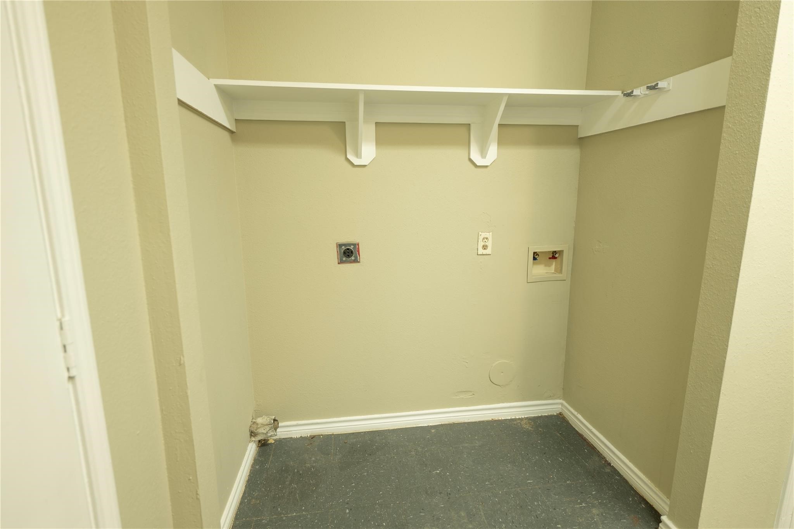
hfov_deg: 90.0
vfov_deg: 67.4
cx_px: 397
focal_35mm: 18
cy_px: 264
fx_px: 397
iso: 100
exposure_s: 1/6
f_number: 2.8
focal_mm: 18
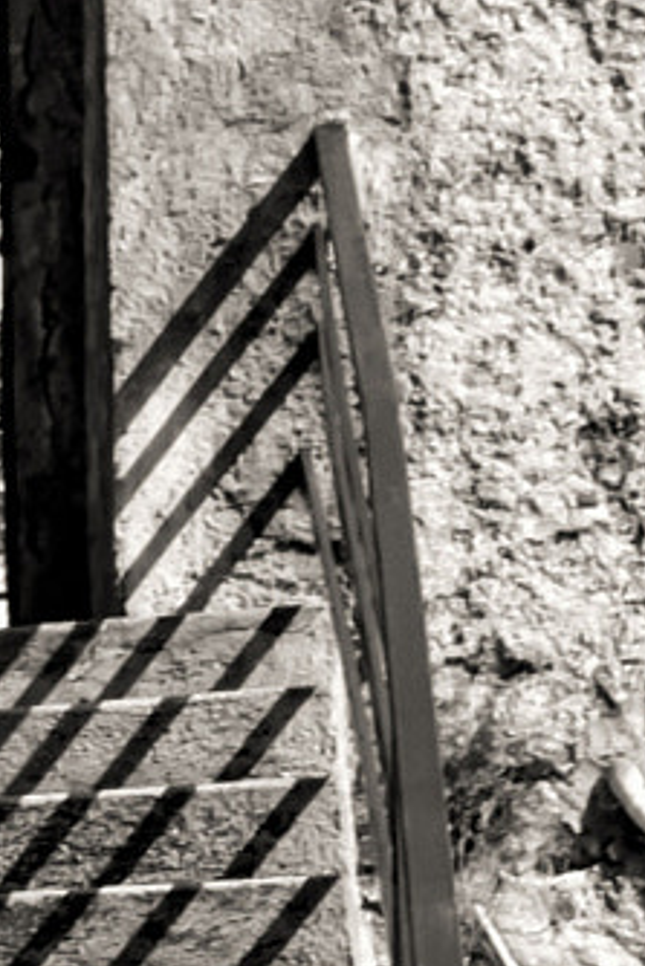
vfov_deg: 12.2
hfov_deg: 8.1
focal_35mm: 158
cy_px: 1559
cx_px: -781
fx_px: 4242
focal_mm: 22
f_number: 22
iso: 640
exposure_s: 1/125
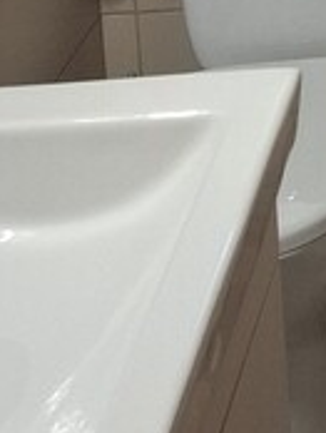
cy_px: -475
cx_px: 692
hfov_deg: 10.0
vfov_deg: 12.5
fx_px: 1691
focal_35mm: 135
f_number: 1.8
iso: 200
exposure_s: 1/50
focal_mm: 5.54
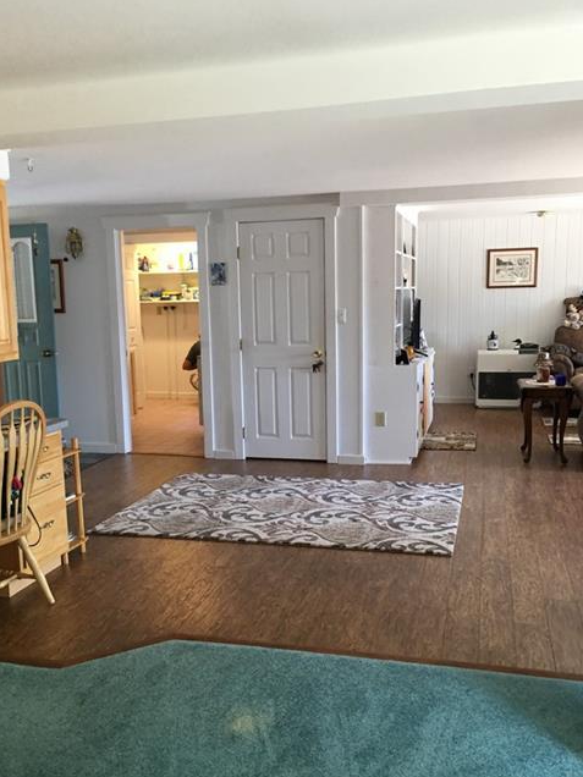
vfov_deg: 52.4
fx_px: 786
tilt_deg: -10.0
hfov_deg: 40.6
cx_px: 252
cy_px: 443
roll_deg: +1.0
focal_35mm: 35
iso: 50
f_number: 2.2
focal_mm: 4.15
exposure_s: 1/15
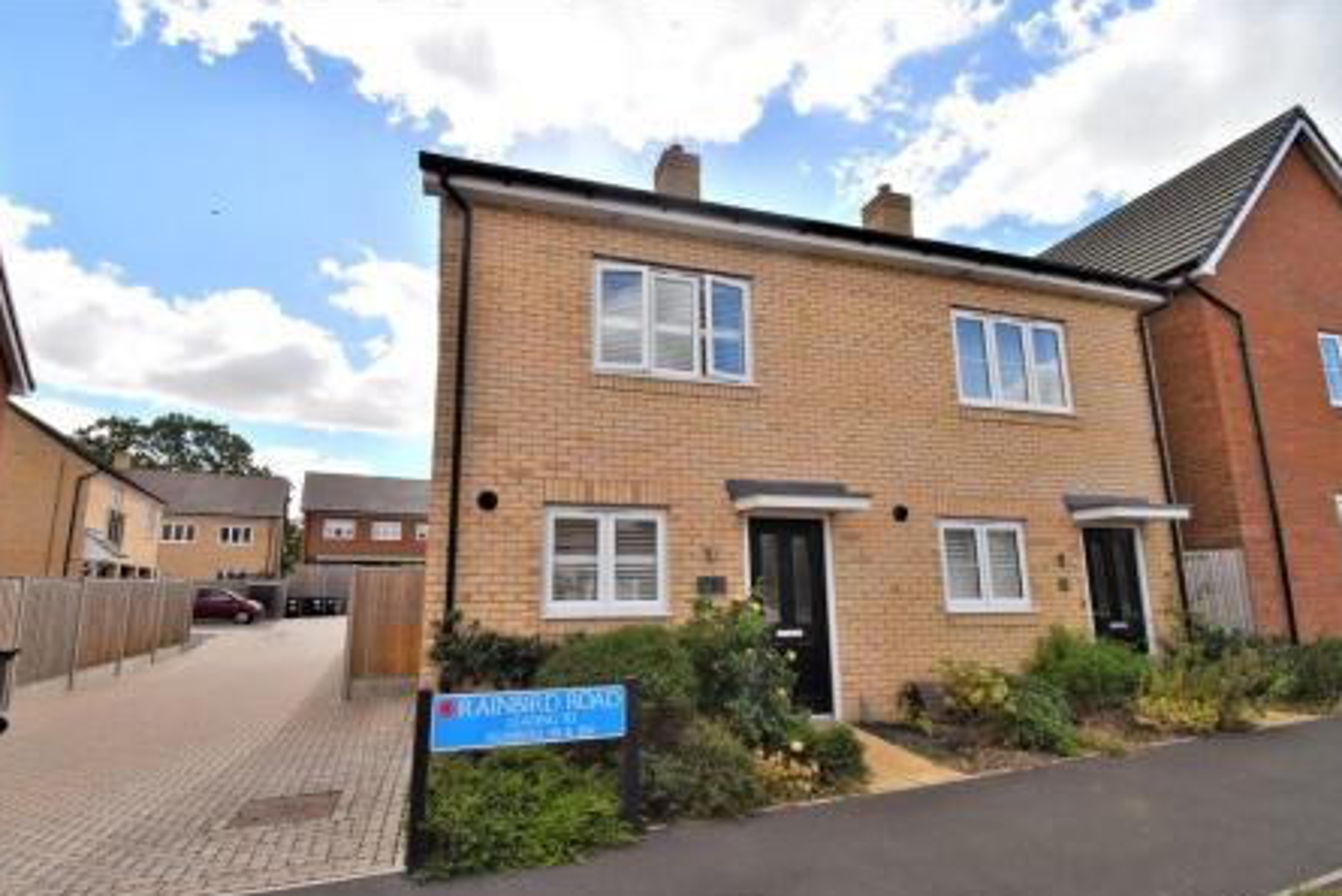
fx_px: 597
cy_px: 475
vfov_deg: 73.7
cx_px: 635
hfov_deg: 96.6
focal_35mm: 16
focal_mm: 10
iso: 100
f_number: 11
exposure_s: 1/200
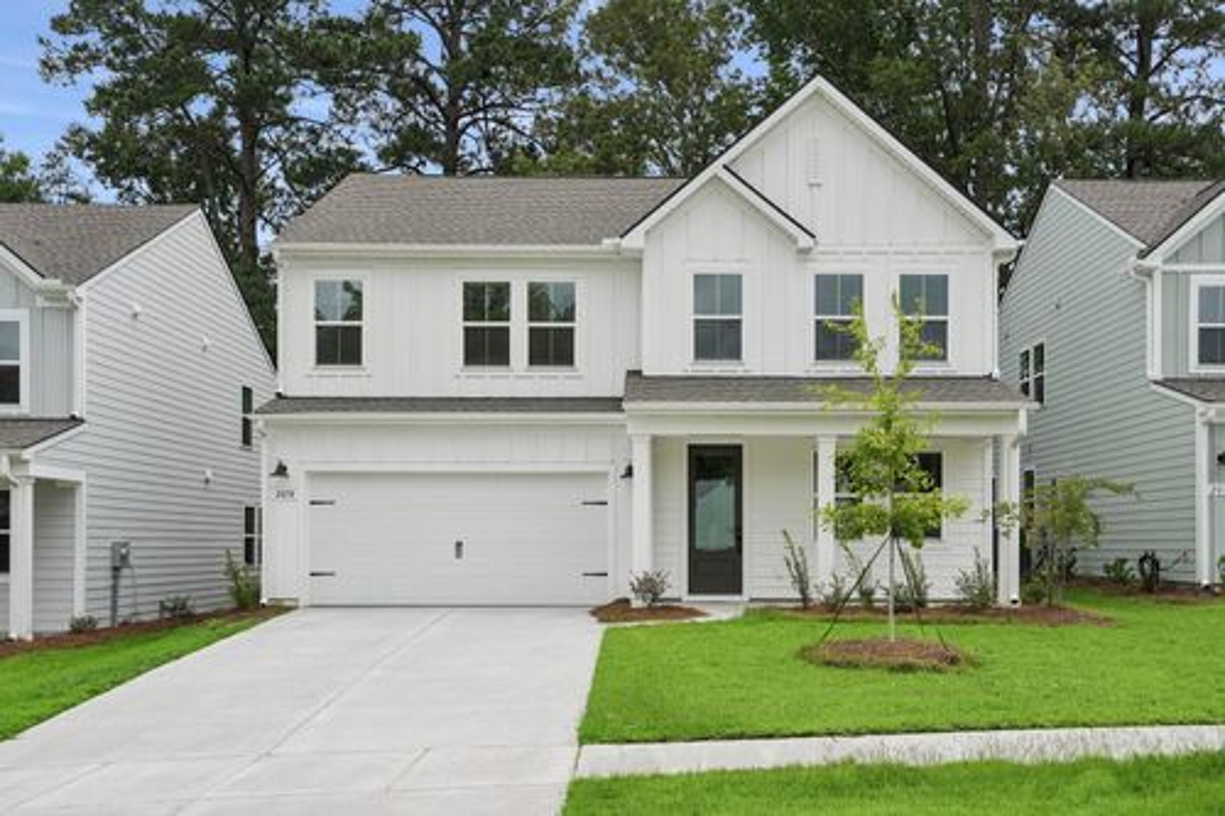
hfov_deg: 53.1
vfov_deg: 36.8
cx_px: 612
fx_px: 1225
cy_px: 408
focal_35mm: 36
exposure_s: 1/800
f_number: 8
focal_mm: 36
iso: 400
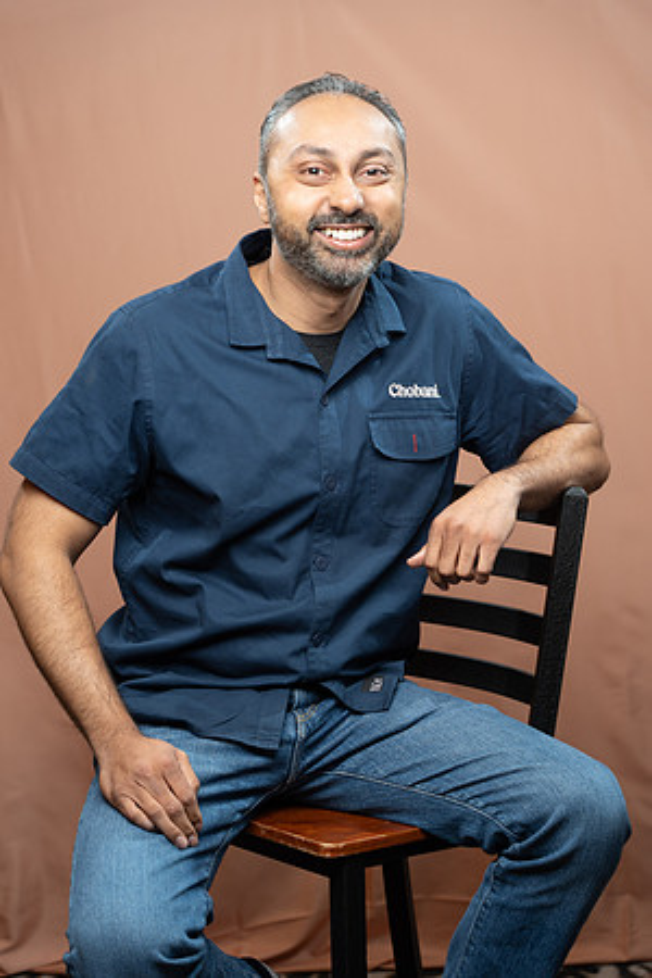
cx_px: 326
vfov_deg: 25.7
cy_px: 489
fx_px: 2146
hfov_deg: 17.3
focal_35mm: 79
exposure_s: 1/160
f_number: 4
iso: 320
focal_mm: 79
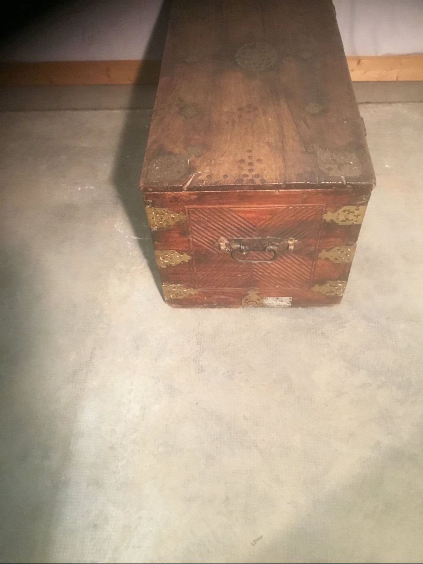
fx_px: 505
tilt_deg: -50.8
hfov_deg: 45.4
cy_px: 282
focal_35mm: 31
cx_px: 212
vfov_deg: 58.4
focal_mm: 3.3
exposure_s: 1/20
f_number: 2.4
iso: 200
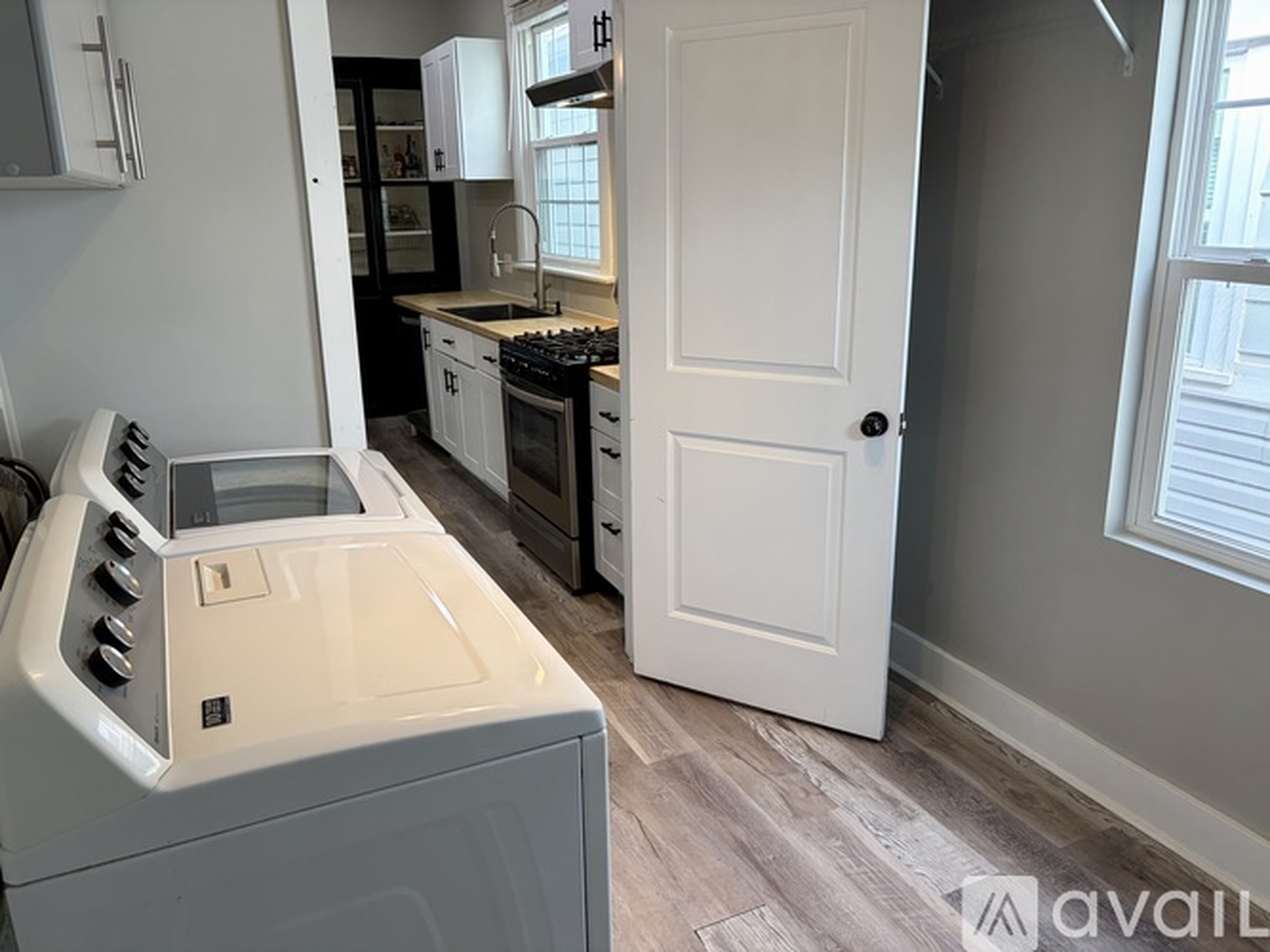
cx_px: 635
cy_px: 476
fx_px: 954
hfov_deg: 67.3
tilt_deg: -15.8
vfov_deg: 53.0
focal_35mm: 26
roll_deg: +1.3
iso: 100
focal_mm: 5.96
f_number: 1.6
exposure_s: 1/120
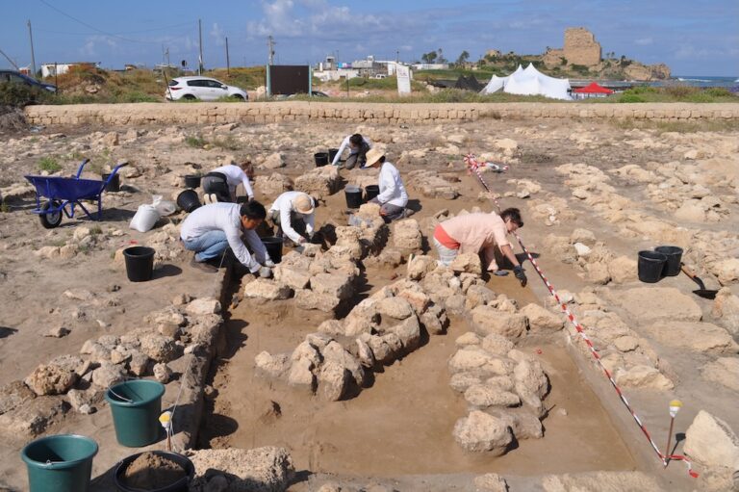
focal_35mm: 33
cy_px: 246
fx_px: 677
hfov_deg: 57.3
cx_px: 370
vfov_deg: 39.9
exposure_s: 1/500
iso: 200
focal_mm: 22
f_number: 11
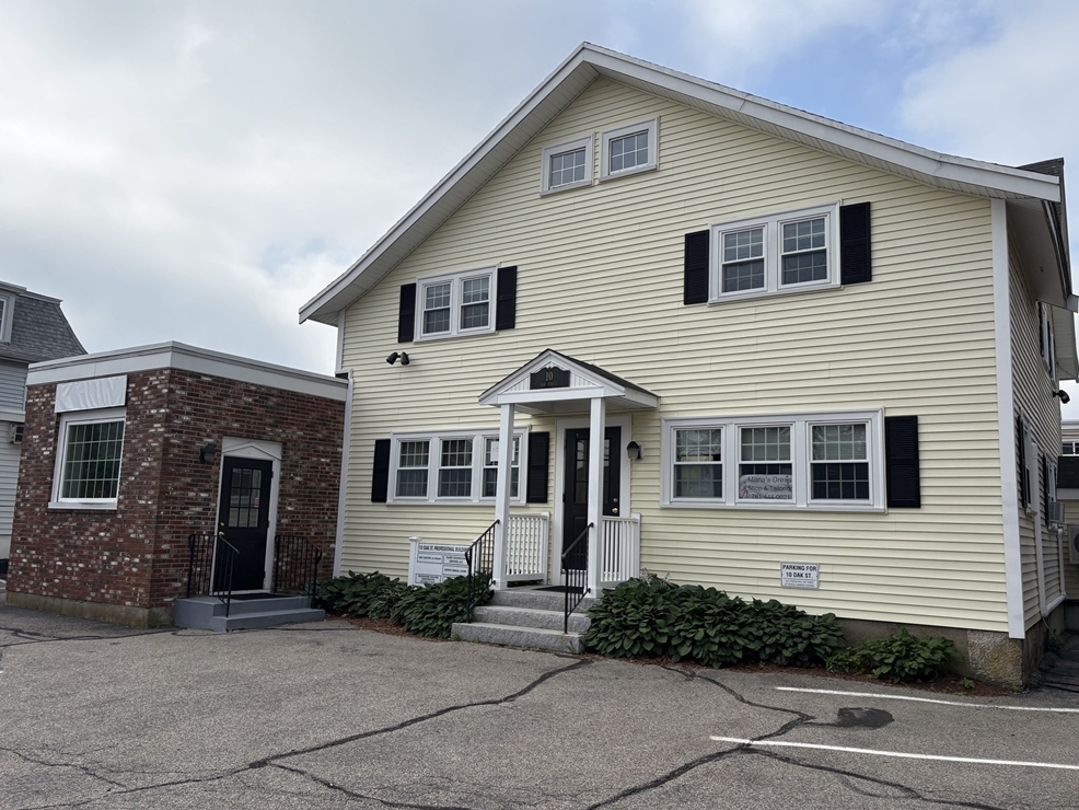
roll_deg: -1.3
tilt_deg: +9.5
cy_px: 405
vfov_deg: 51.4
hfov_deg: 65.3
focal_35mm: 27
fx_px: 842
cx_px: 547
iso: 50
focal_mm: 5.96
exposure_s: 1/6329
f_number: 1.6
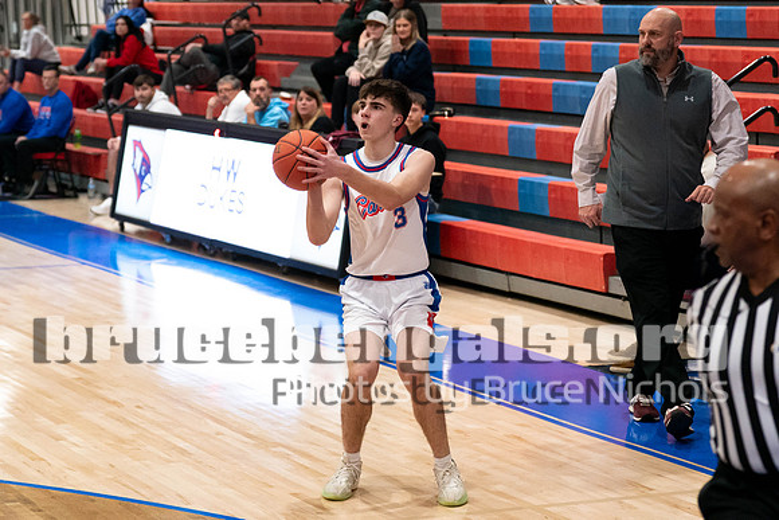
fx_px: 2376
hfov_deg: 18.6
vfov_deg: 12.5
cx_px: 372
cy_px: 215
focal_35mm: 110
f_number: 2.8
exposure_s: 1/1000
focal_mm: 70
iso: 4000
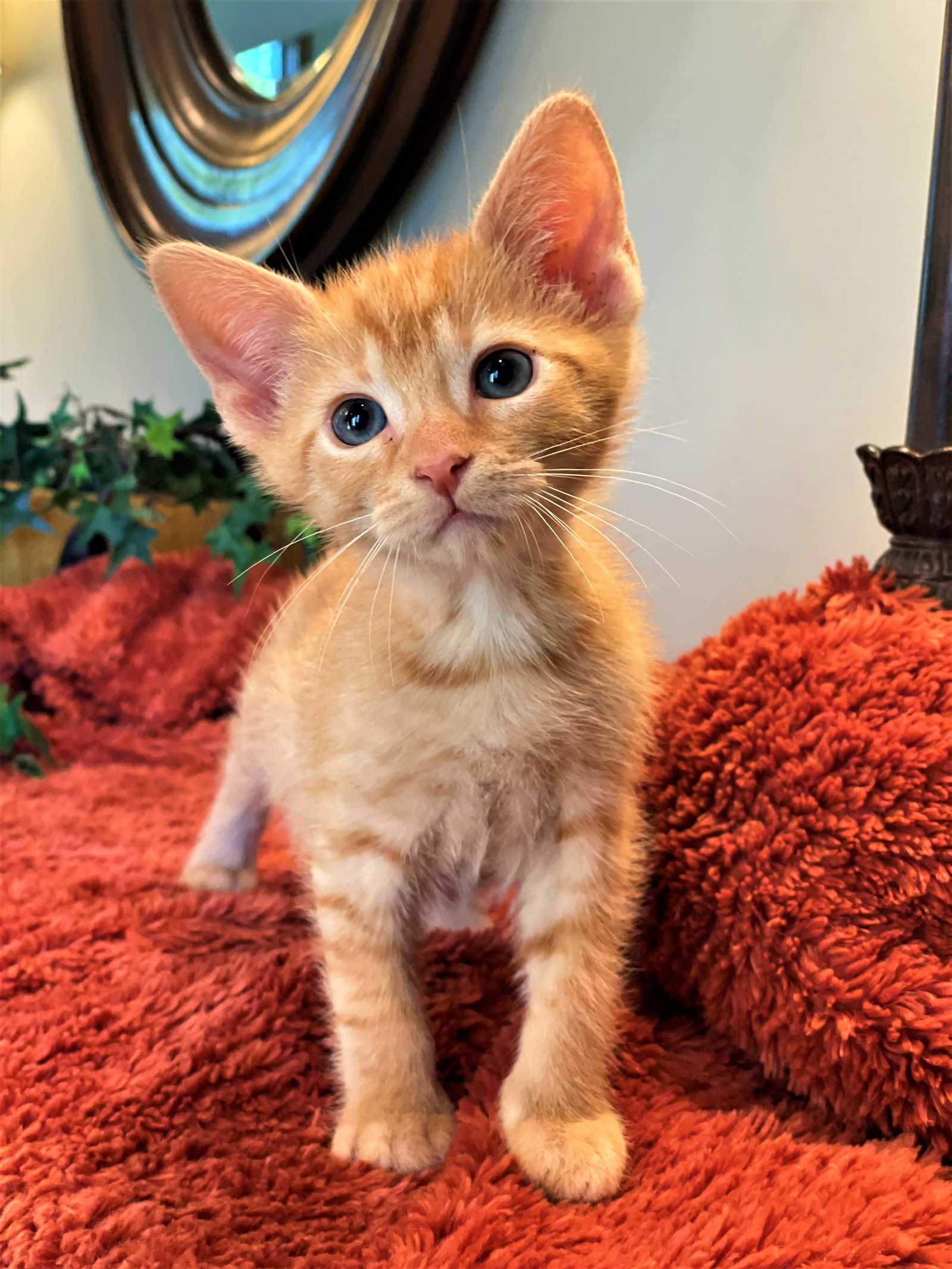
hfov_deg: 28.0
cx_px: 476
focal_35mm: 52
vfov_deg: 36.8
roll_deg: -3.3
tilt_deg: -3.8
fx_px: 1907
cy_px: 634
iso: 160
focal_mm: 6
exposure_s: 1/60
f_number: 2
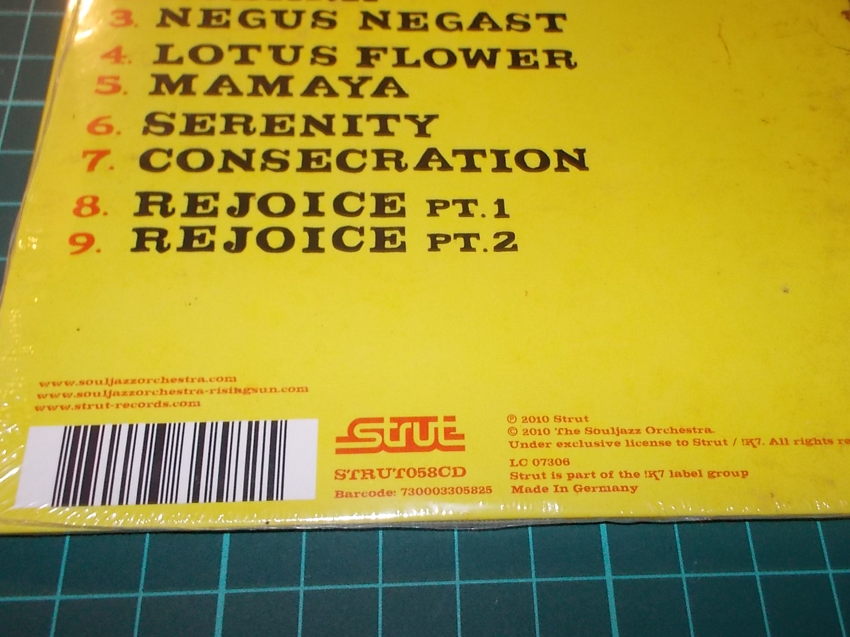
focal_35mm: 41
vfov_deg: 34.9
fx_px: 1007
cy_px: 235
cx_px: 483
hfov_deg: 45.7
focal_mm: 4.1
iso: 200
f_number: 3.3
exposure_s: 1/30
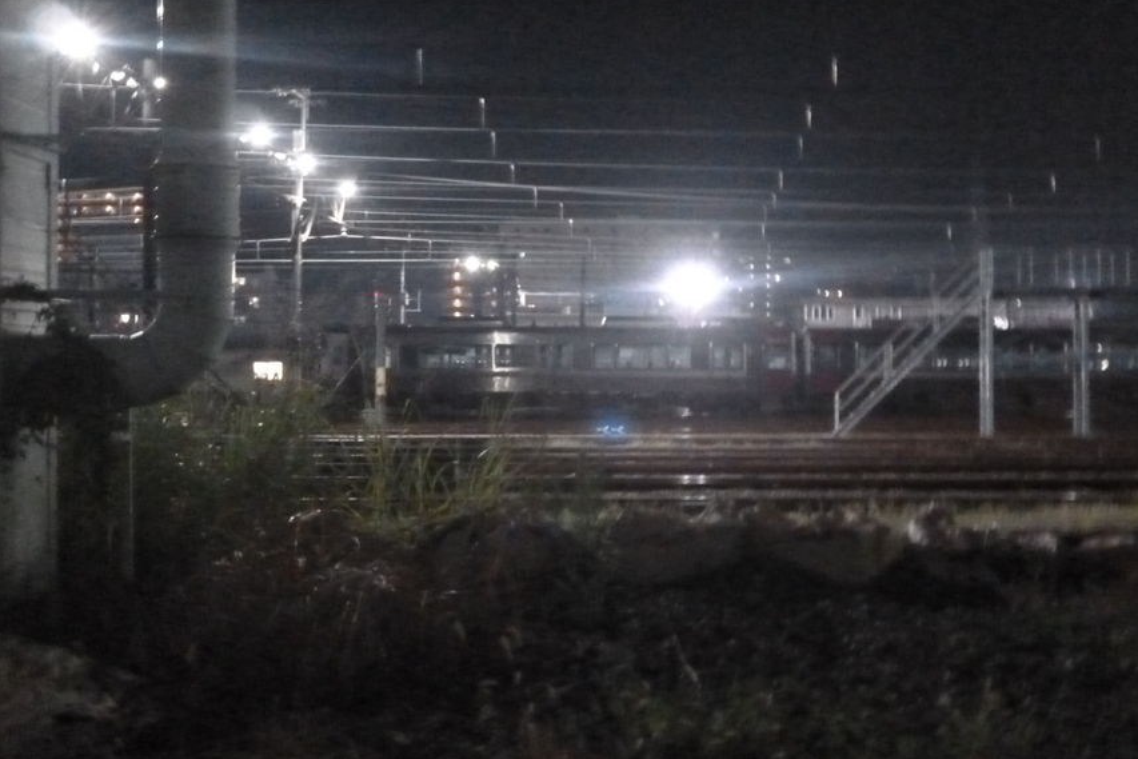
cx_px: 650
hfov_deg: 33.3
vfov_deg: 22.6
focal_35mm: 60
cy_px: 360
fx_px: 1897
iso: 1600
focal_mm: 7.3
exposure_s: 1/8
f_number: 3.7
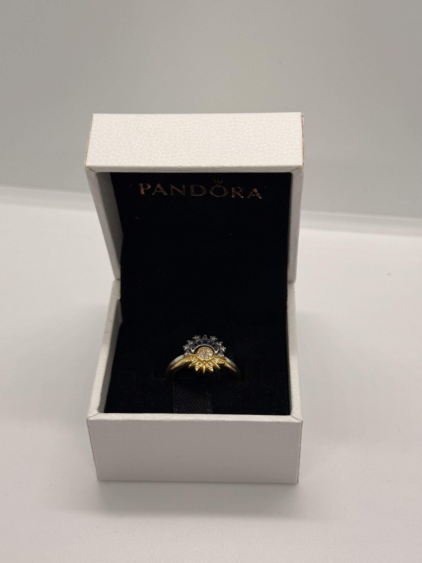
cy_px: 282
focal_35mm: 48
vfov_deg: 39.7
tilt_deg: -41.1
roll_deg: +1.4
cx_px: 211
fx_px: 780
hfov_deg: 30.3
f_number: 1.78
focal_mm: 6.76
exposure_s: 1/379
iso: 64
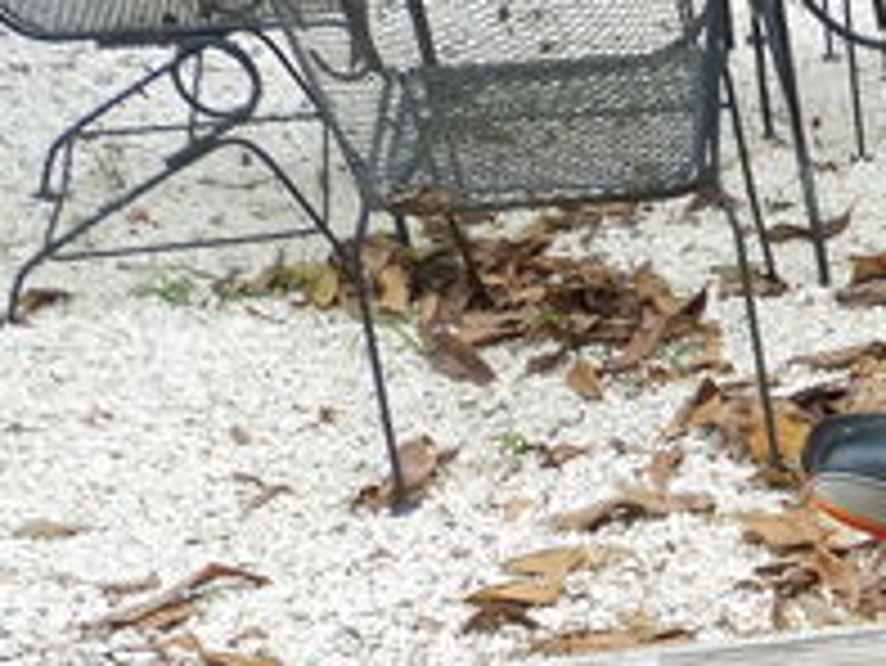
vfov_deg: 18.0
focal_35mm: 73
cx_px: 1336
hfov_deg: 22.0
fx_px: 1870
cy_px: 1008
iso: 100
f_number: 3.3
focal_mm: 4.3
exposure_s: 1/80
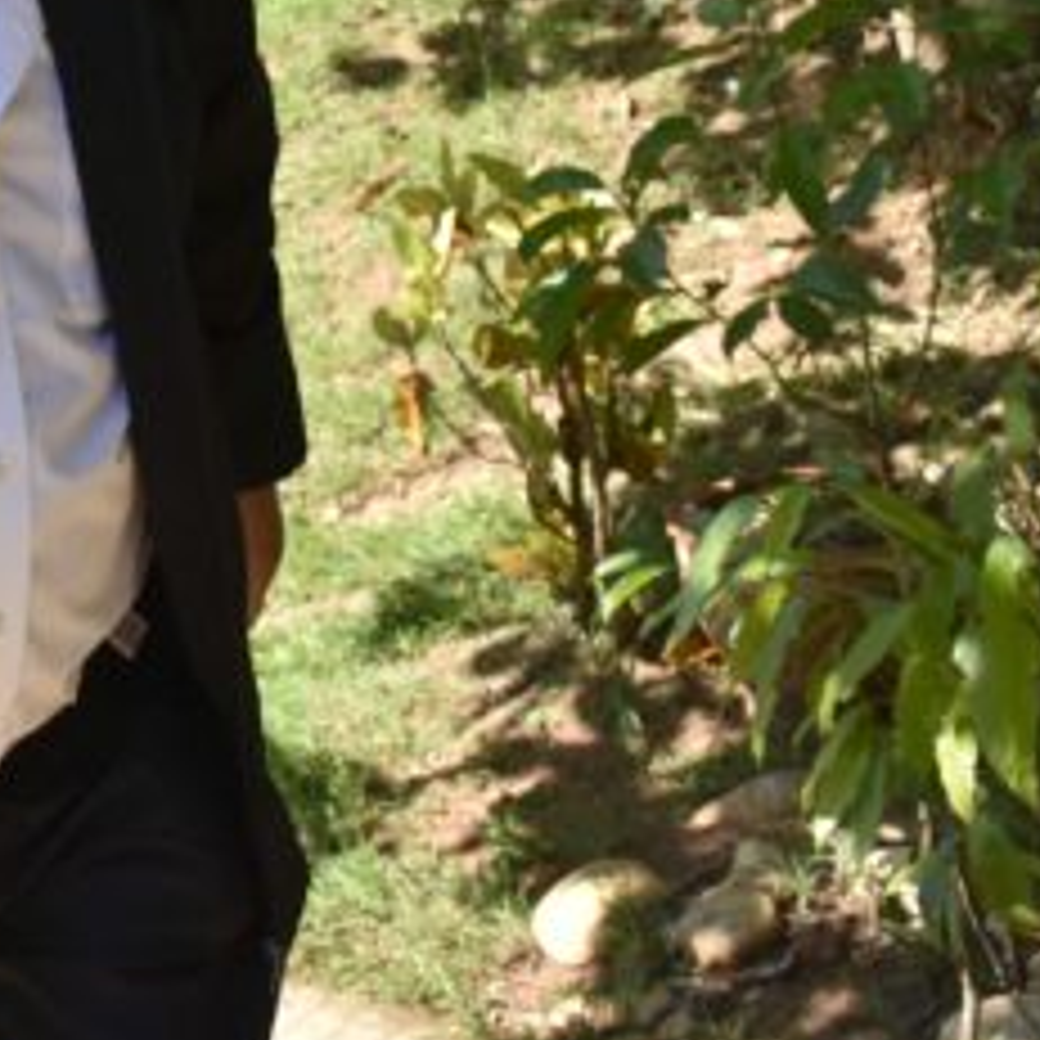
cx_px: 0
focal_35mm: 92
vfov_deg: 18.3
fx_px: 3139
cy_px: -29
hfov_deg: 18.3
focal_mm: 23
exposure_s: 1/250
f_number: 8
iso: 160
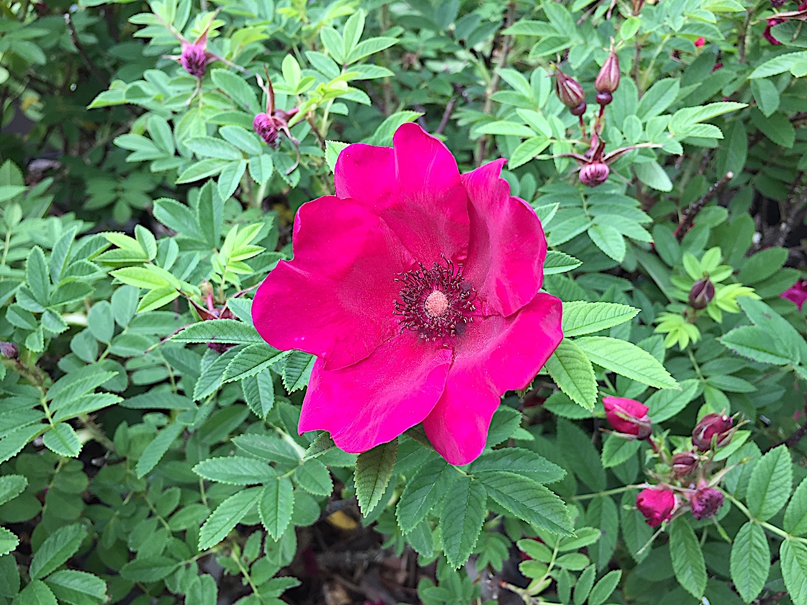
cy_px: 302
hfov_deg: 61.7
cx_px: 404
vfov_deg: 48.2
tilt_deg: -45.0
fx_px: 676
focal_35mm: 29
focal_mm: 4.15
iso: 32
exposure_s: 1/126
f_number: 2.2
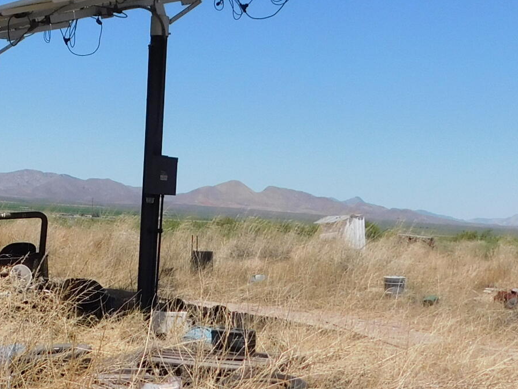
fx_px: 1152
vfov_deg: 19.0
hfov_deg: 24.9
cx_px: 103
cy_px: 112
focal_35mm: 77
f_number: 6
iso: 125
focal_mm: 4
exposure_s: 1/640
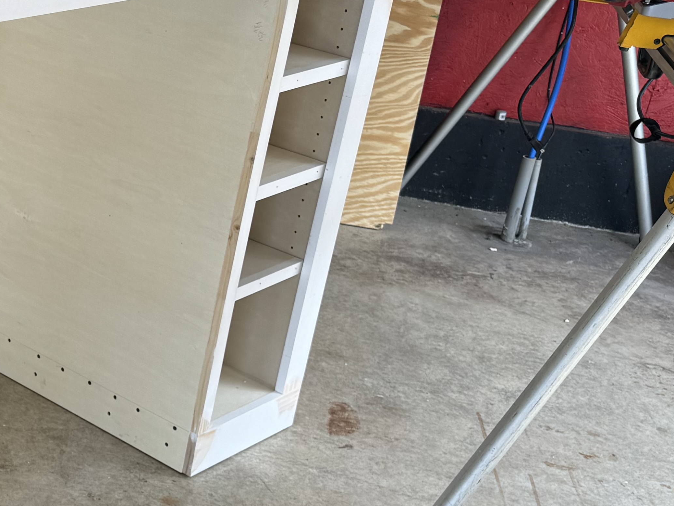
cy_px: 302
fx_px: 1285
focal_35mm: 66
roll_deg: -4.3
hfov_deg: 26.5
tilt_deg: -25.5
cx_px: -105
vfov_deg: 22.2
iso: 80
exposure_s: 1/338
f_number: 1.78
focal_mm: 6.76
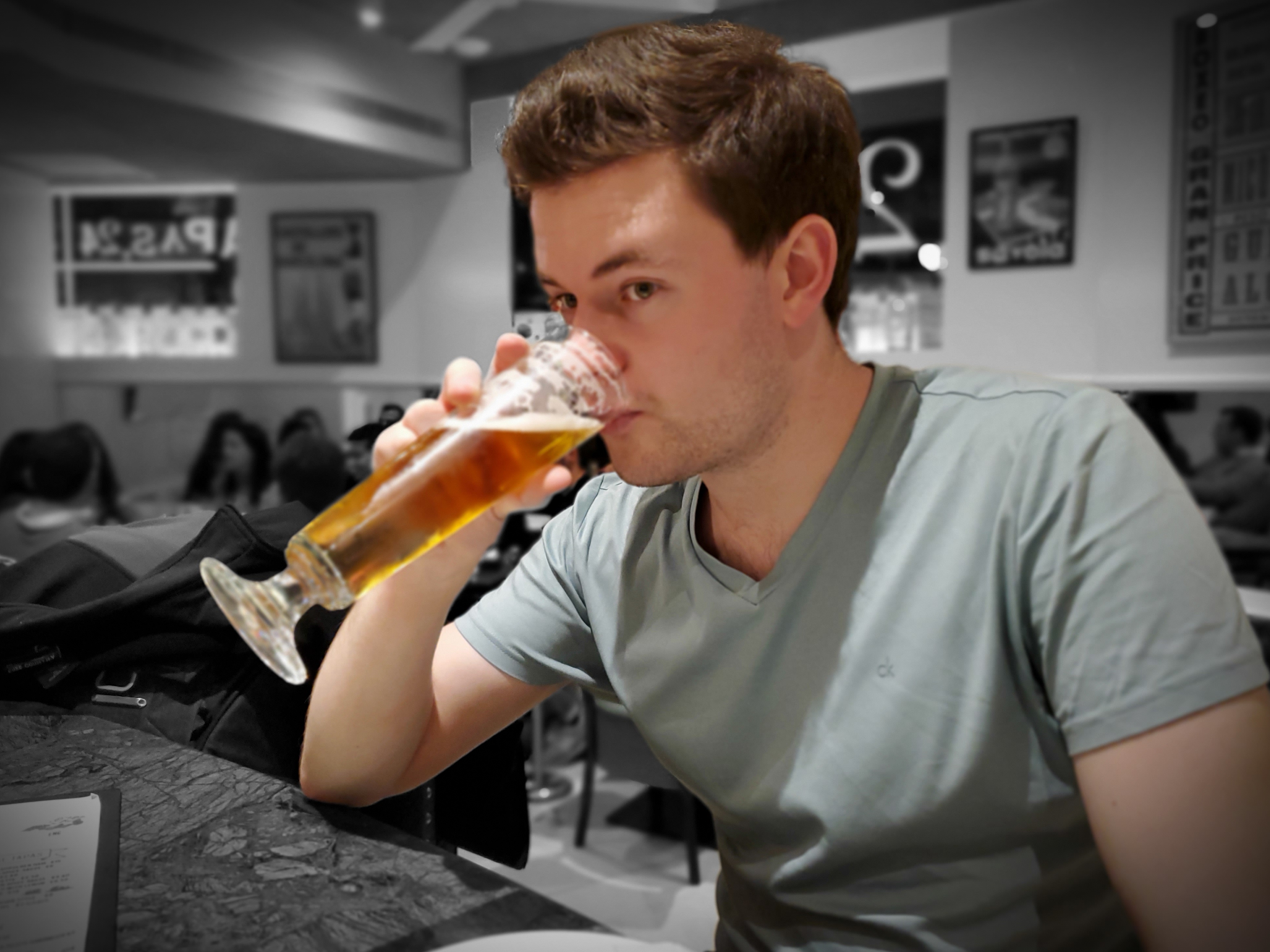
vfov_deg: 51.4
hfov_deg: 65.3
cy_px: 474
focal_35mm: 27
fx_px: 991
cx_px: 629
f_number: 1.5
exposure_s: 1/50
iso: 320
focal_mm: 4.3
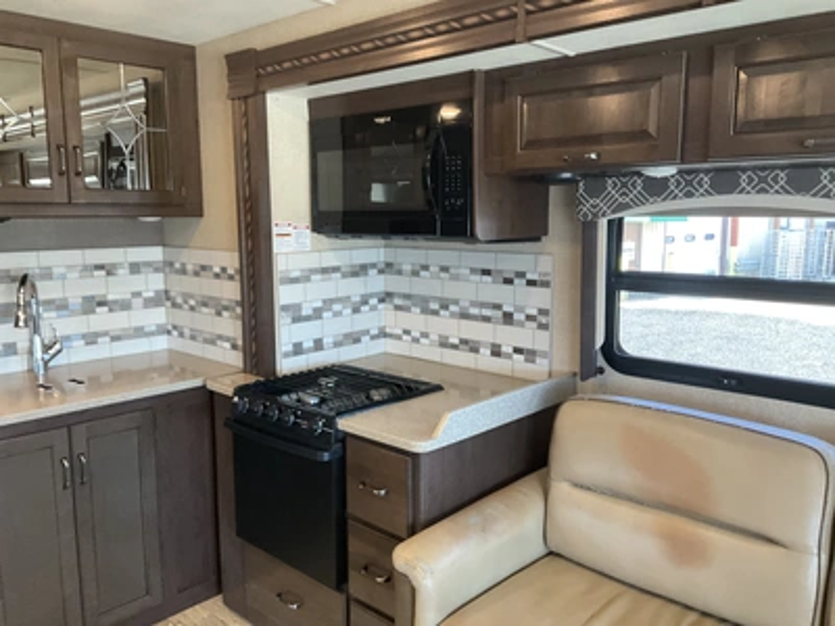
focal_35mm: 29
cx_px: 418
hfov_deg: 61.7
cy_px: 313
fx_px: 700
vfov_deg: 48.2
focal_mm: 3
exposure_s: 1/60
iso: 125
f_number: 1.8
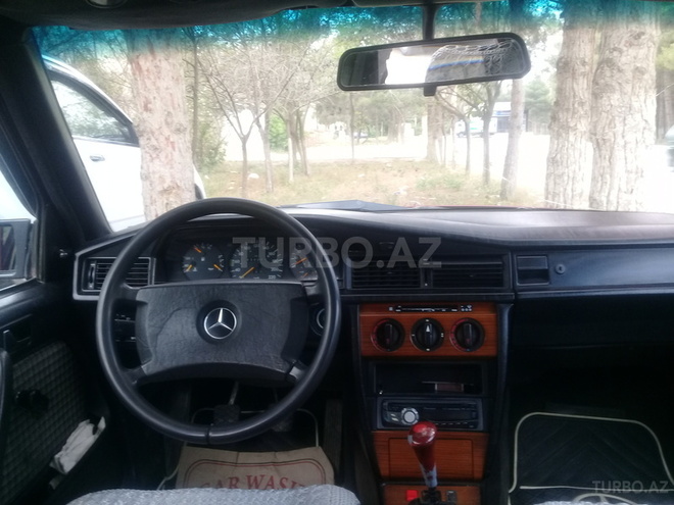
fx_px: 604
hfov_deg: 58.4
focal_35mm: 31
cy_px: 252
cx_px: 337
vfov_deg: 45.4
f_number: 2.2
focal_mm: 3.3
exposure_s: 1/40
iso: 50
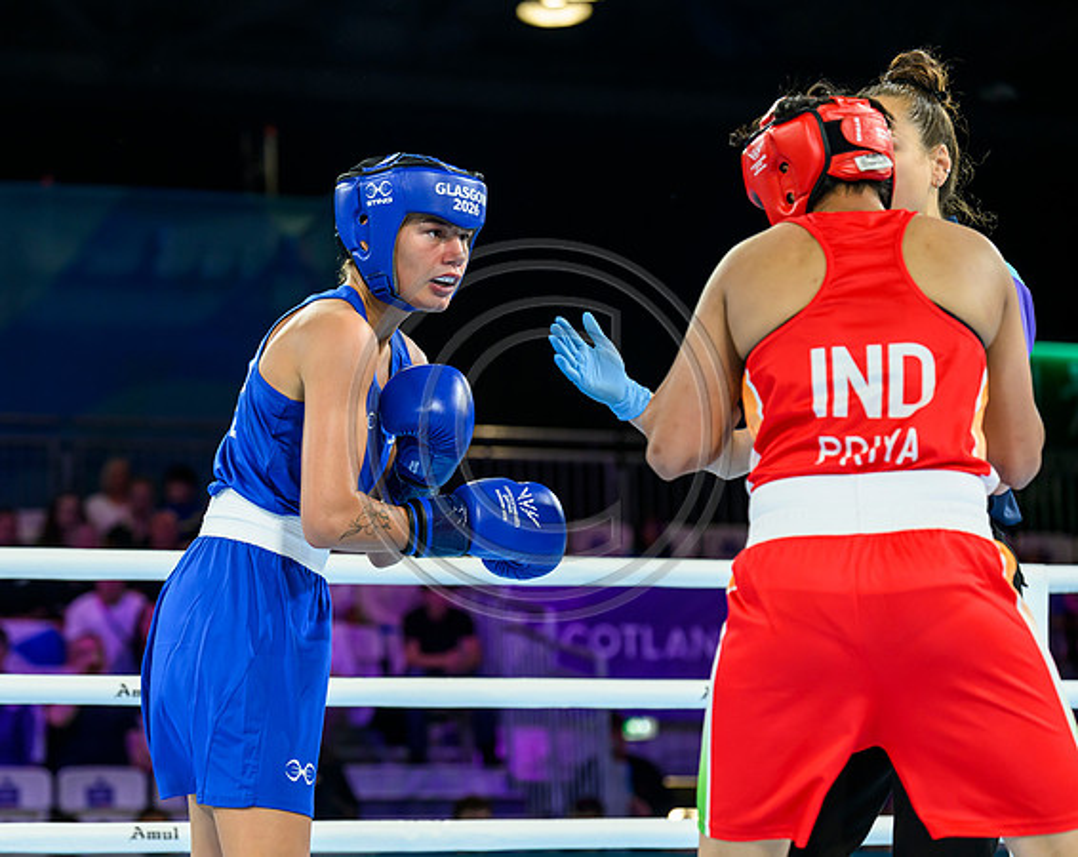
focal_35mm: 98
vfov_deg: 15.7
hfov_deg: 19.7
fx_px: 3108
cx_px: 433
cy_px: 431
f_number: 3.2
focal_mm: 85
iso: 2000
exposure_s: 1/1600
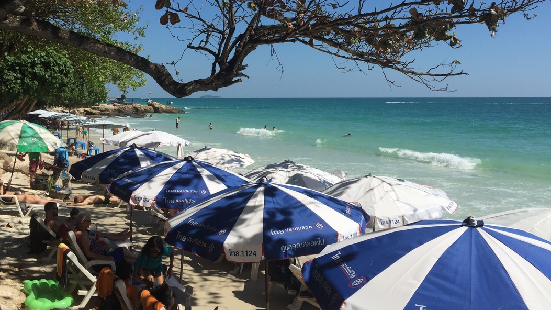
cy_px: 94
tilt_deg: +1.1
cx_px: 248
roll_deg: -0.1
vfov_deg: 32.4
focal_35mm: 36
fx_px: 526
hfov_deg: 55.2
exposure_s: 1/3968
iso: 32
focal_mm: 4.15
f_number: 2.2
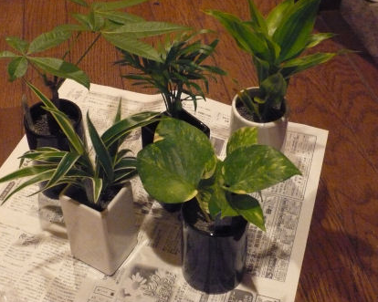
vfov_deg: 29.7
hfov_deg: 36.6
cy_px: 151
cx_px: 174
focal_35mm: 51
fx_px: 570
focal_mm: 7.9
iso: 800
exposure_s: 1/13
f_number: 3.7
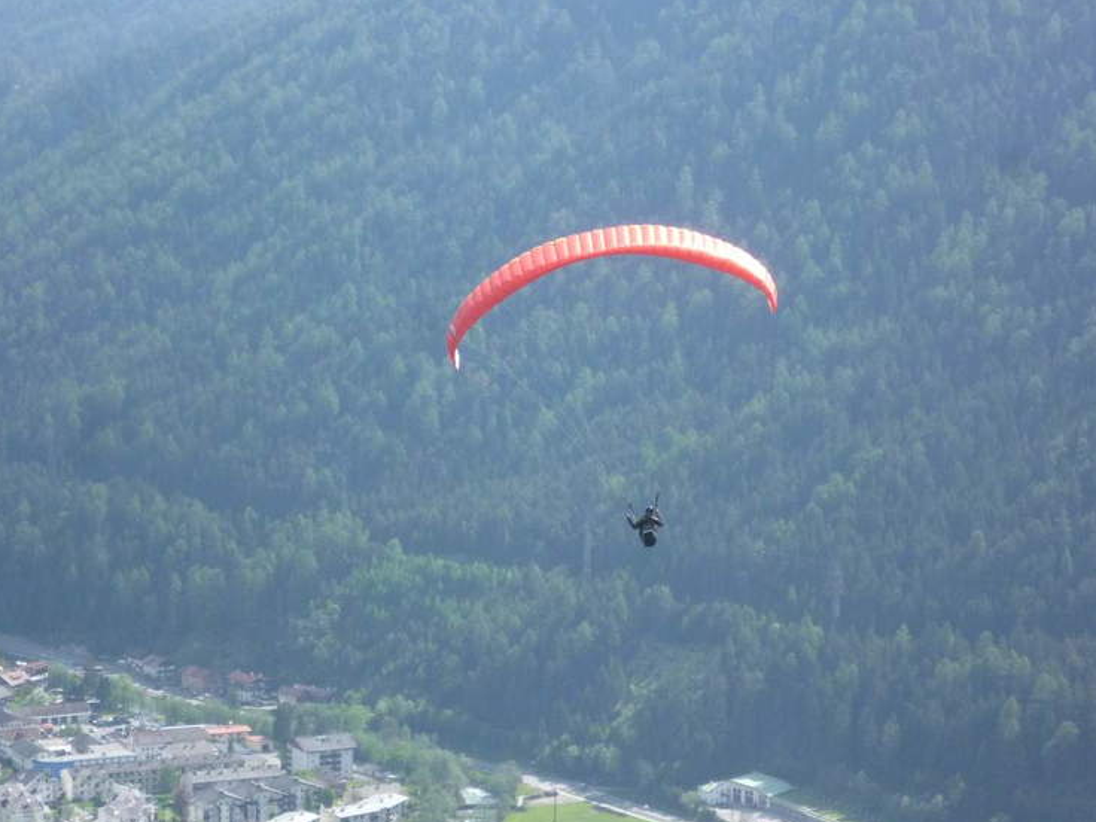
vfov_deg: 10.4
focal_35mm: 142
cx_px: 557
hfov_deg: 13.9
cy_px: 404
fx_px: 4496
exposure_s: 1/500
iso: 400
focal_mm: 23.5
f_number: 6.7
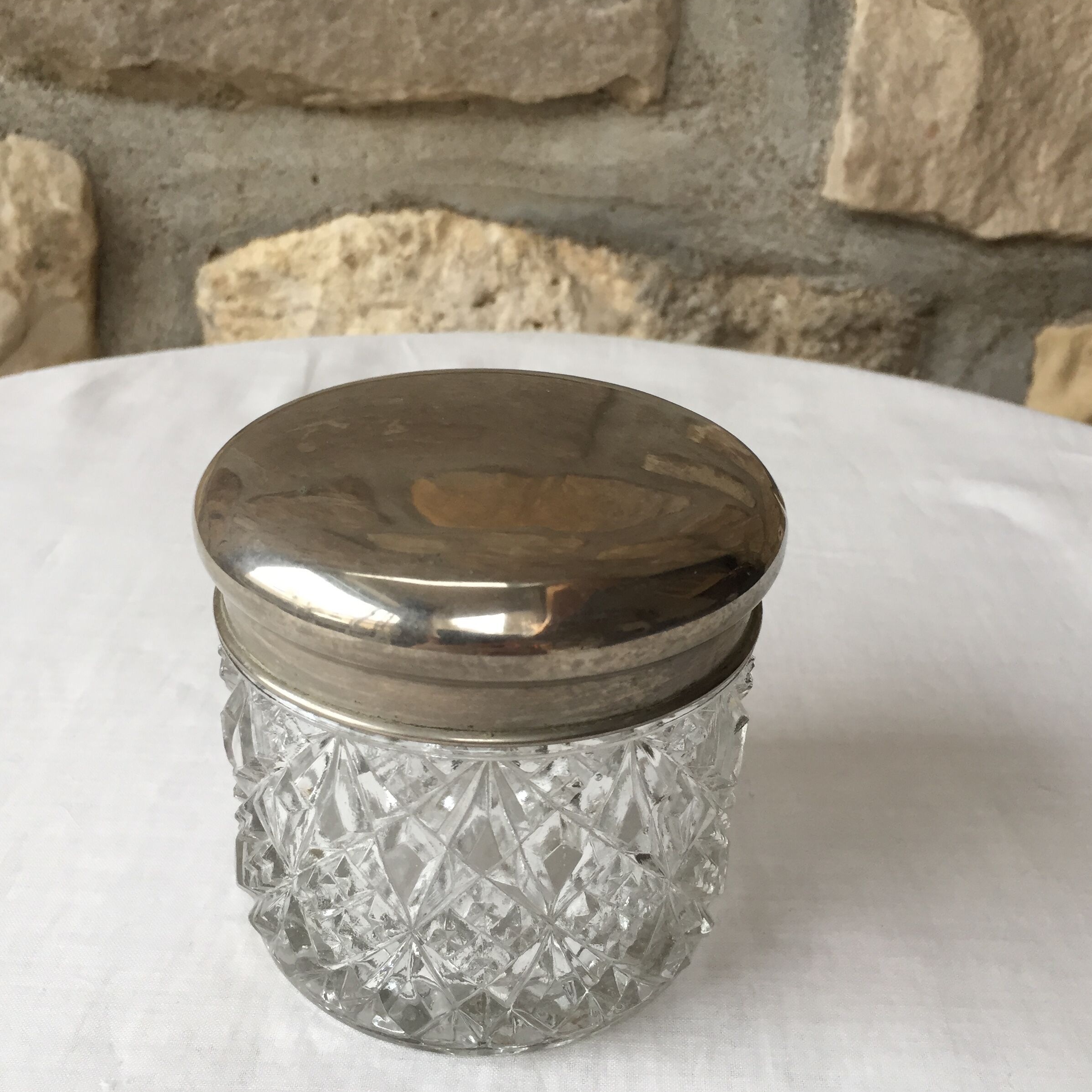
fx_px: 1249
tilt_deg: -28.5
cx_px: 551
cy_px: 557
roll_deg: -2.1
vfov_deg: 47.2
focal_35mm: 35
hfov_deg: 47.2
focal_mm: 4.15
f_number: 2.2
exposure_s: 1/33
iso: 80
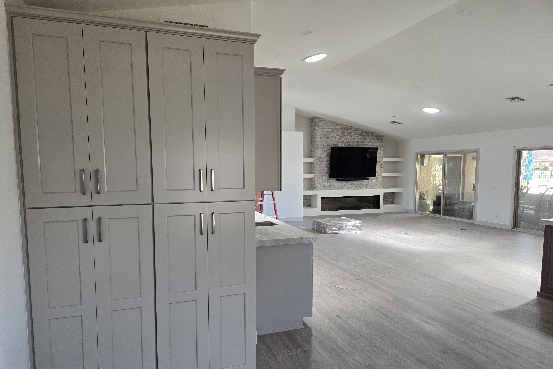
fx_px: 369
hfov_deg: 73.7
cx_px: 276
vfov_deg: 53.0
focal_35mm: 24
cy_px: 204
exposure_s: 1/120
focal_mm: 5.4
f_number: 1.8
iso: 400
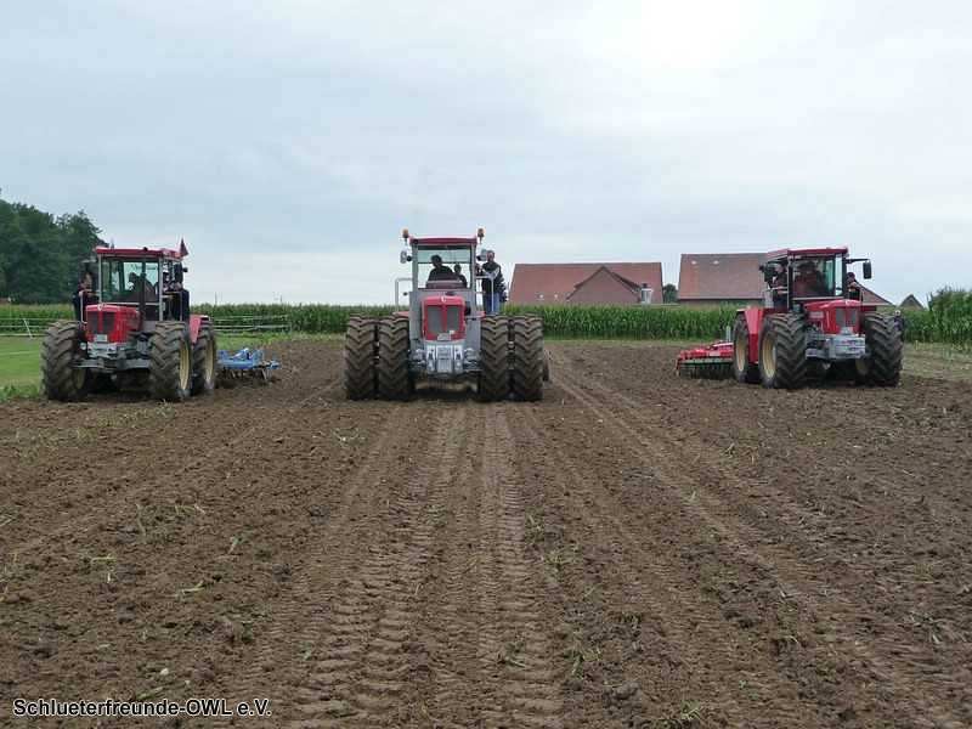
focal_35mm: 48
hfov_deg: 39.7
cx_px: 486
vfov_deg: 30.3
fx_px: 1348
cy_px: 364
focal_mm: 8
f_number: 4.2
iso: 160
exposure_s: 1/320
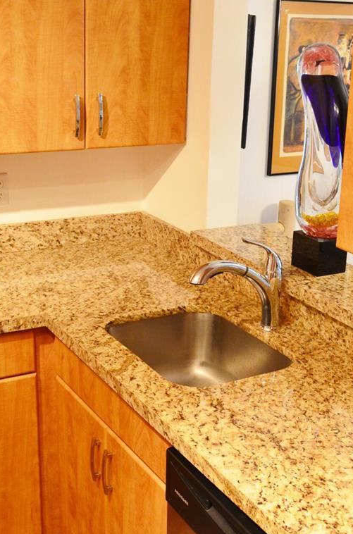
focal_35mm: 57
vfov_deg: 35.1
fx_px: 843
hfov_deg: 23.5
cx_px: 243
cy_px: 282
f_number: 6.3
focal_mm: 24
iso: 800
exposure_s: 1/13
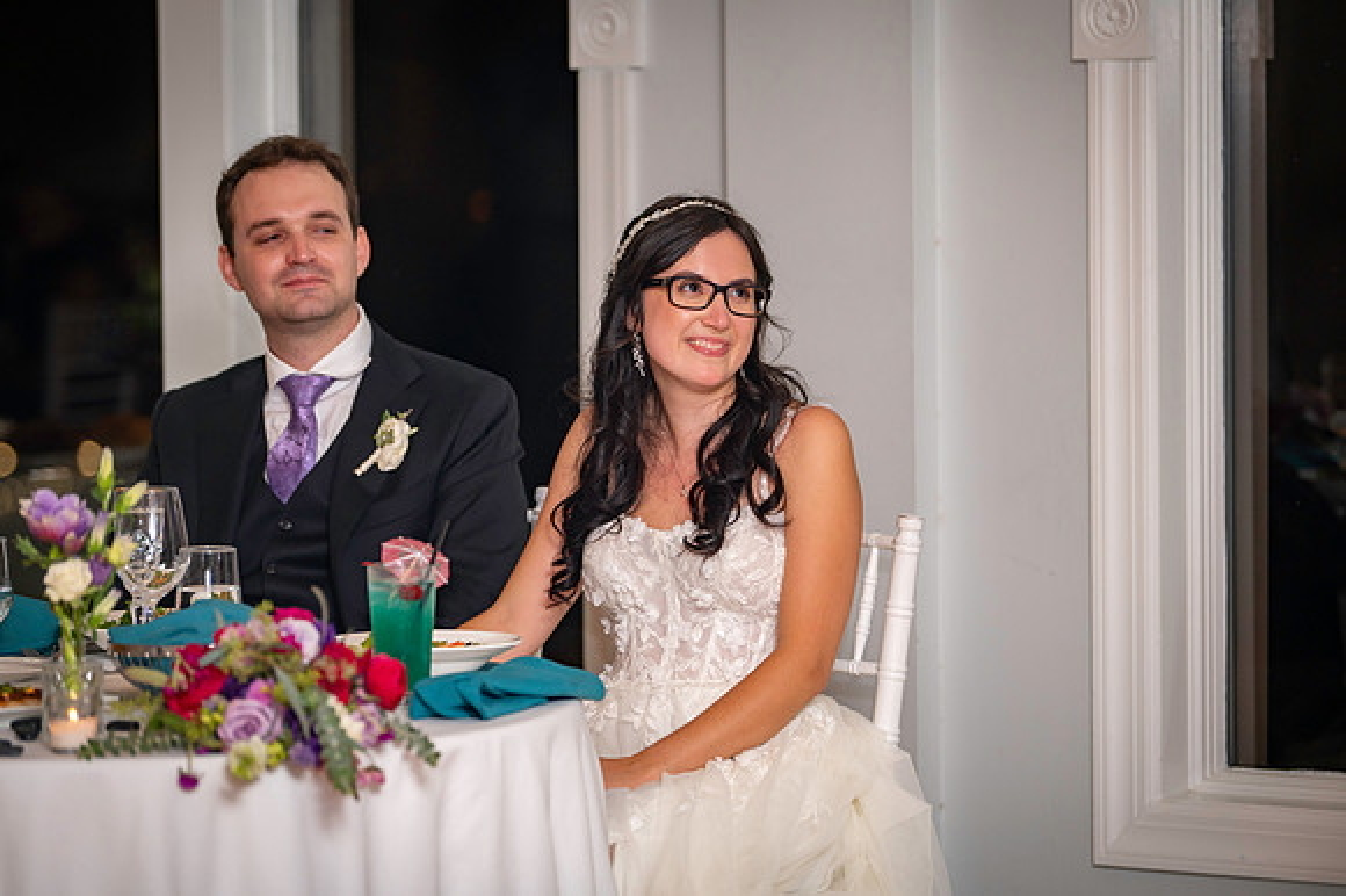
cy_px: 448
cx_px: 673
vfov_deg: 9.8
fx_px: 5231
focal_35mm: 140
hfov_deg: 14.7
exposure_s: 1/160
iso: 640
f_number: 2.8
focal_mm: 140
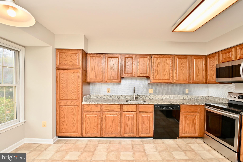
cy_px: 81
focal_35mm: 15
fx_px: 101
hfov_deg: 100.4
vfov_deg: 77.3
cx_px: 122
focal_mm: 10
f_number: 7.1
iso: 200
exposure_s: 1/30
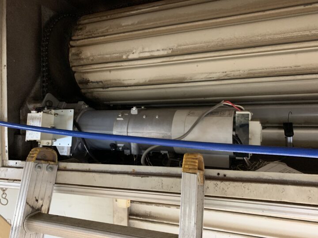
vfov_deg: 53.1
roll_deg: +0.5
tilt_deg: +0.7
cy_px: 119
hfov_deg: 67.3
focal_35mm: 26
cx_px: 159
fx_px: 239
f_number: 1.8
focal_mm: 4.25
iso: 640
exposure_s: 1/30
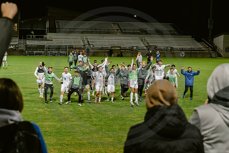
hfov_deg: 28.8
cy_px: 76
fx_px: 445
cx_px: 114
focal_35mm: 70
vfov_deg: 19.5
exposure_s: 1/160
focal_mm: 70
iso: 2000
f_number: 5
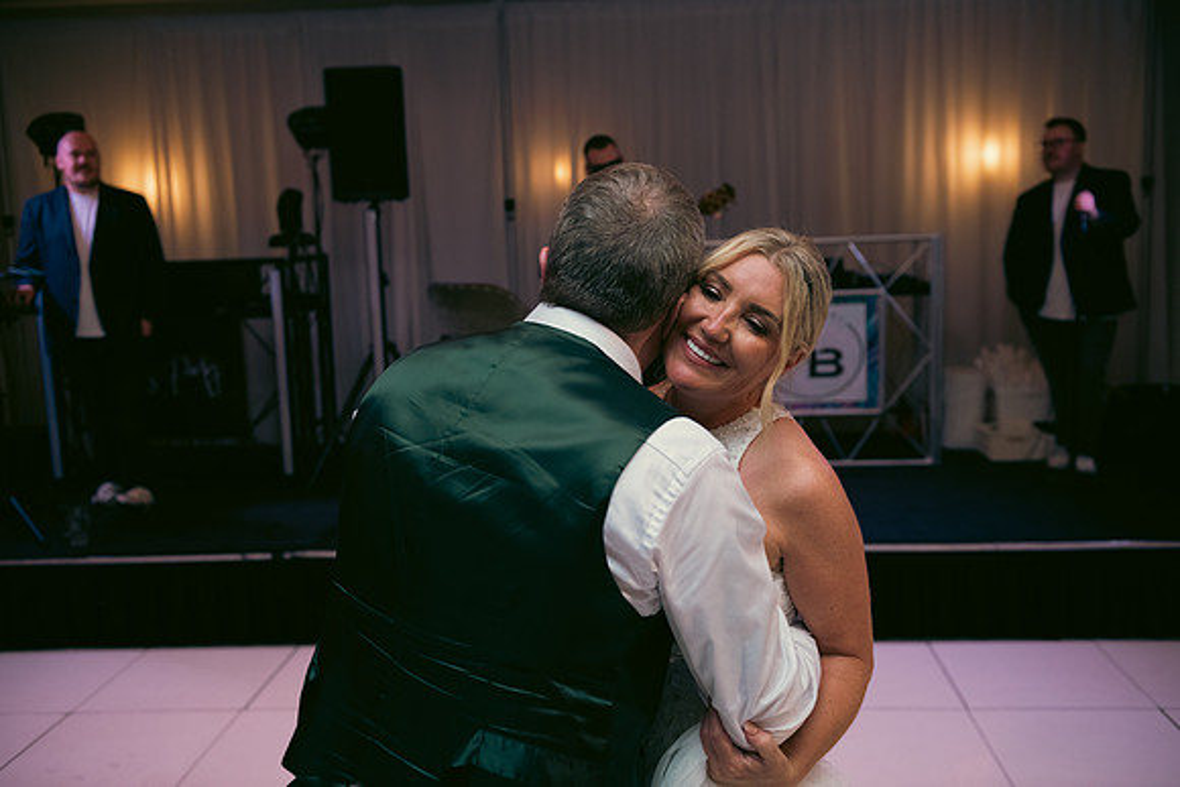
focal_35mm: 36
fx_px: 1180
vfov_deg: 36.9
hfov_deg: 53.1
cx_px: 590
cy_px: 394
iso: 800
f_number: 3.5
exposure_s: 1/160
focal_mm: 36
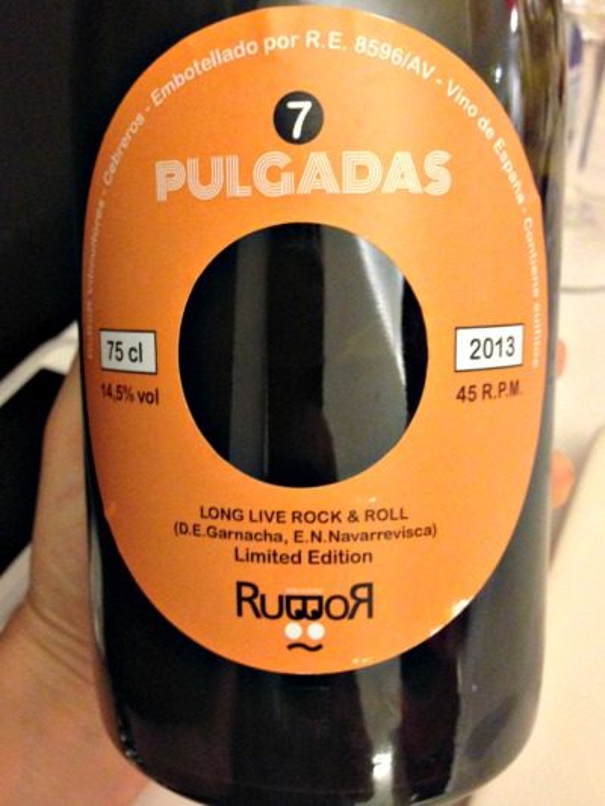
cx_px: 302
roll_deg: +3.9
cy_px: 403
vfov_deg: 55.3
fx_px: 769
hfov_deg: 43.0
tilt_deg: -40.4
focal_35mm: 33
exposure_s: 1/15
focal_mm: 4.12
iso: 500
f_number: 2.4
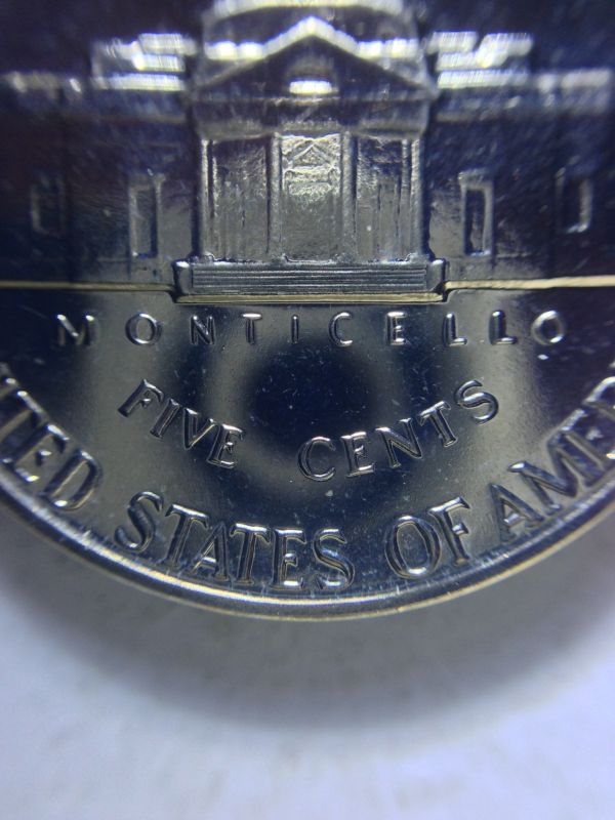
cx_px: 308
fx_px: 782
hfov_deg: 42.9
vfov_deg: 55.4
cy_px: 410
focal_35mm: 33
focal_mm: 4.13
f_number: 2.4
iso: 64
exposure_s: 1/40
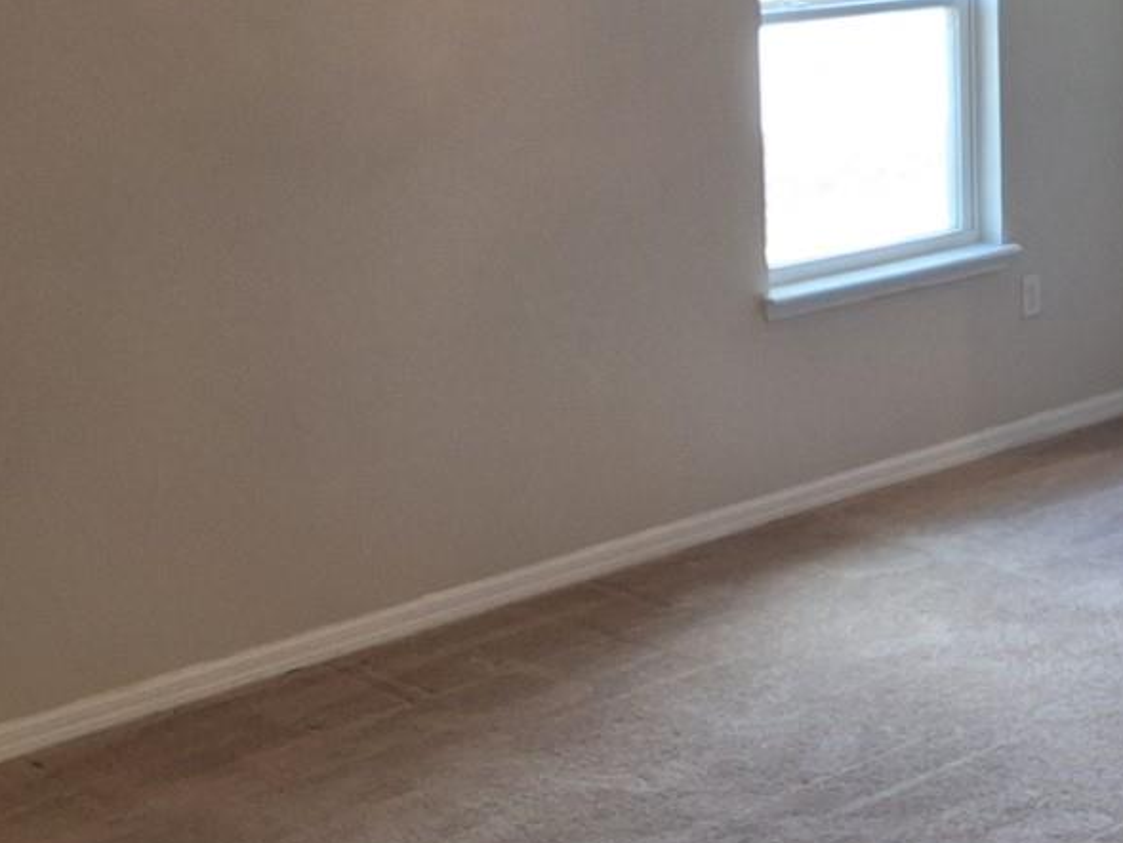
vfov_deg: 19.3
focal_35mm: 76
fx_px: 2466
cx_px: 997
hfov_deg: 24.9
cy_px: 244
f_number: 1.9
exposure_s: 1/50
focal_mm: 2.91
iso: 50
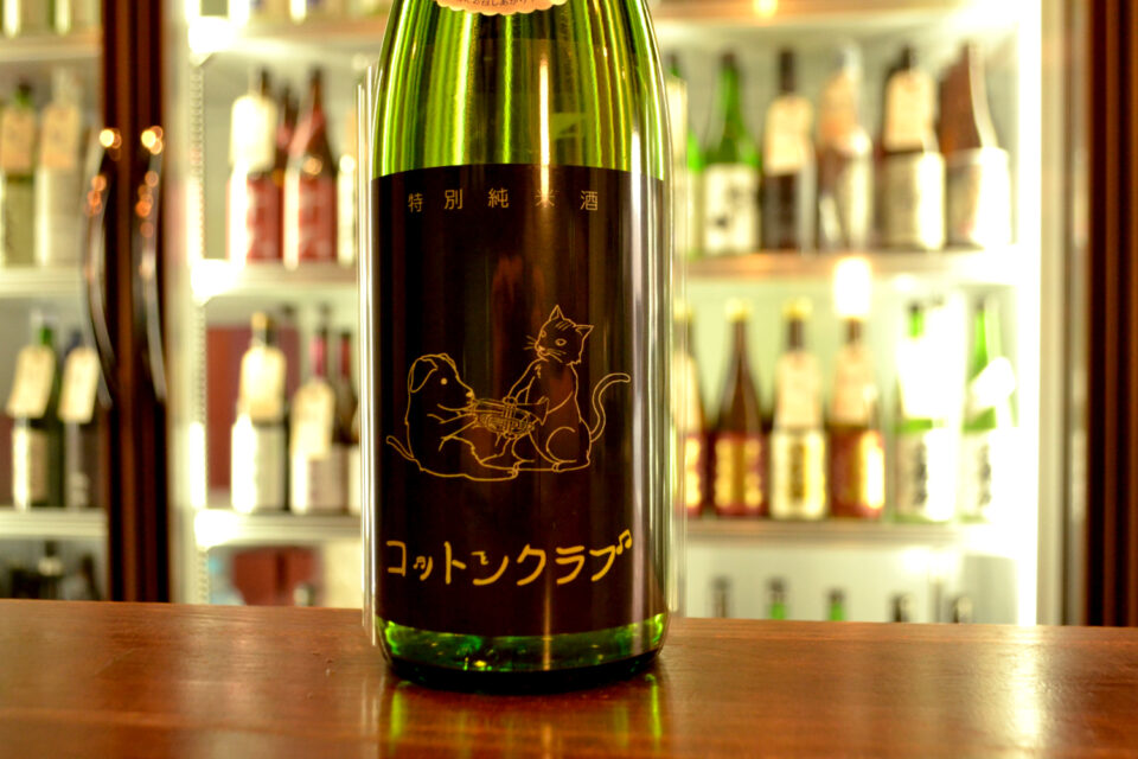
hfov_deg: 57.2
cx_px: 569
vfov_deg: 40.0
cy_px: 380
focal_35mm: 33
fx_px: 1043
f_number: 4
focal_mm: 22
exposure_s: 1/160
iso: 1600
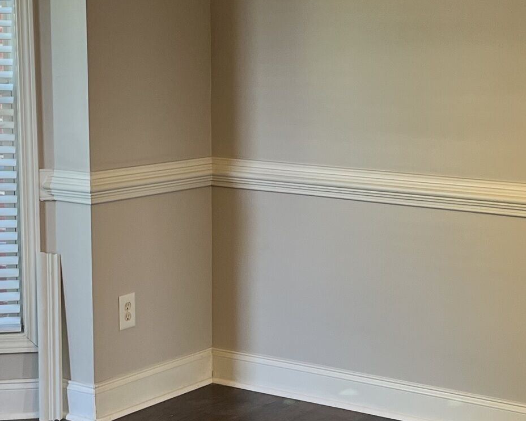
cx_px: 344
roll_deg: +0.2
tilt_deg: -6.5
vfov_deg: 18.3
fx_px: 1307
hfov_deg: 22.7
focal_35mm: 84
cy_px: 176
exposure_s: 1/60
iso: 80
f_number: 1.6
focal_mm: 5.1
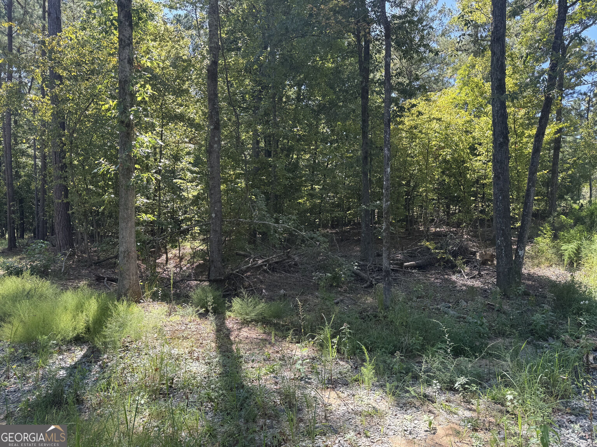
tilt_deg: +0.3
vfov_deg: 56.8
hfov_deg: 71.6
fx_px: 414
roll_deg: +0.1
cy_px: 224
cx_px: 298
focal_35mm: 24
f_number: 1.78
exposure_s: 1/422
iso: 80
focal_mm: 6.76
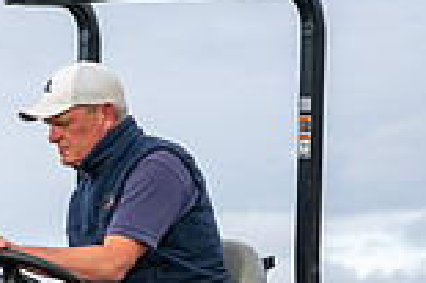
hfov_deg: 10.3
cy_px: 448
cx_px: -300
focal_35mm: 191
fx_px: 2258
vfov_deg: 7.0
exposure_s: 1/200
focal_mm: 51
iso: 100
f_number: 4.5
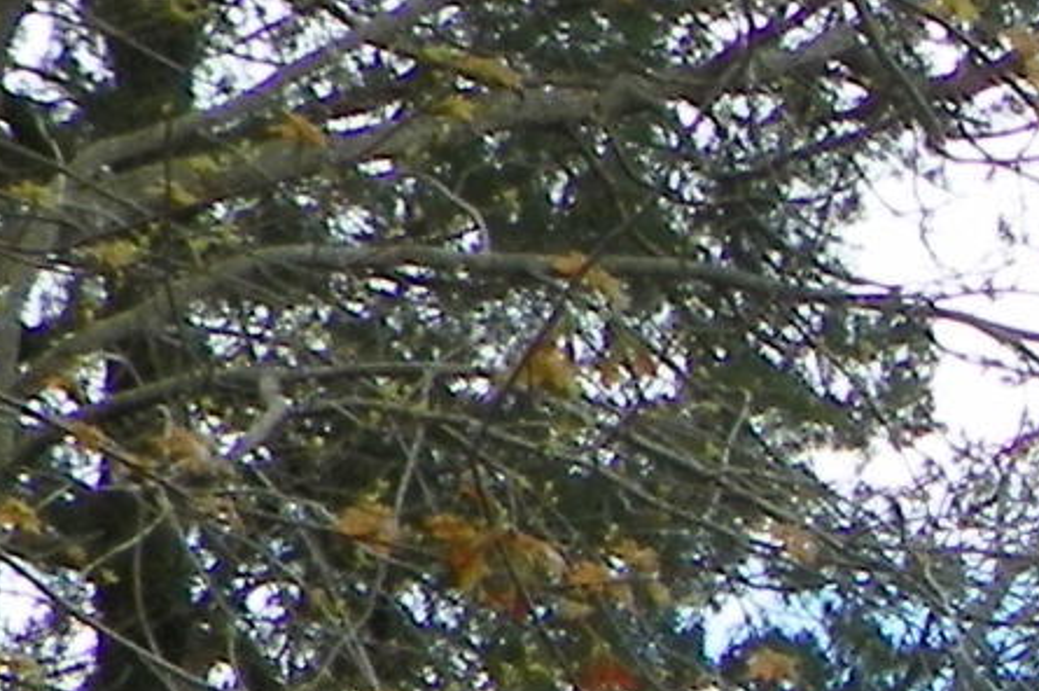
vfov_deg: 3.5
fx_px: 10930
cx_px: 3224
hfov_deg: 5.1
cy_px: 2433
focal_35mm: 379
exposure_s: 1/320
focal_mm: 9.6
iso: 64
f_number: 4
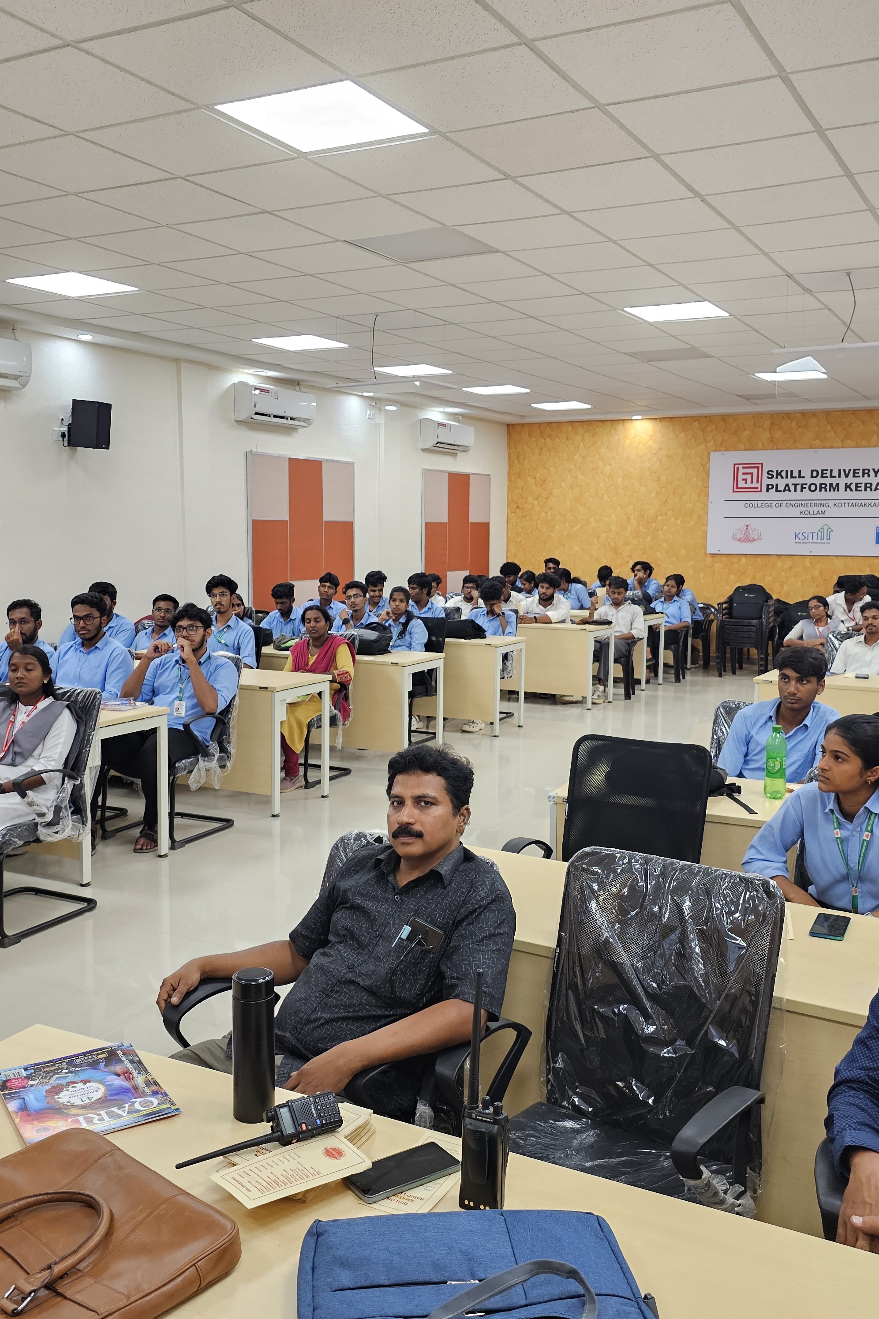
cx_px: 414
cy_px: 658
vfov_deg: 58.7
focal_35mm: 32
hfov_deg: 41.1
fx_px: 1172
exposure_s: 1/100
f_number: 1.7
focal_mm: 6.3
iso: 160
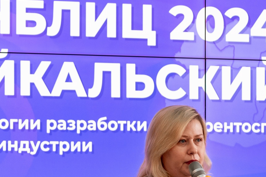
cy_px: 192
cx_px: 147
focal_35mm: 284
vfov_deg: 4.8
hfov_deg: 7.3
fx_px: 2098
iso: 400
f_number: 4
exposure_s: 1/50
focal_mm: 75
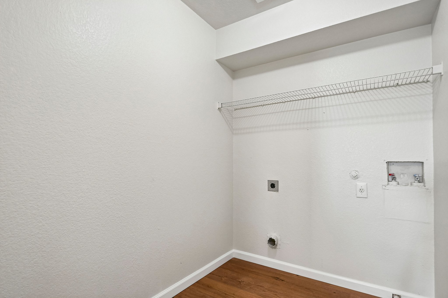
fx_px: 224
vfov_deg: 67.4
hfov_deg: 90.0
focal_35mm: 18
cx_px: 224
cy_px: 149
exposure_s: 1/25
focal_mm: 12
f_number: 8
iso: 400
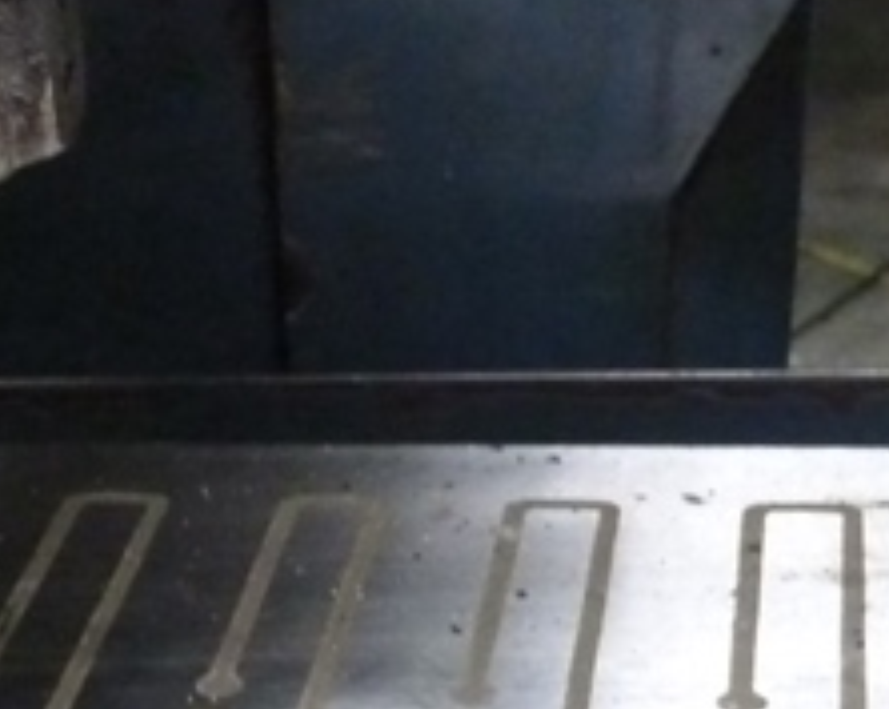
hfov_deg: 21.0
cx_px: -4
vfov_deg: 16.4
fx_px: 2312
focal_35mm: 88
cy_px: 953
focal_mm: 4.1
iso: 800
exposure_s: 1/40
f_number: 3.3
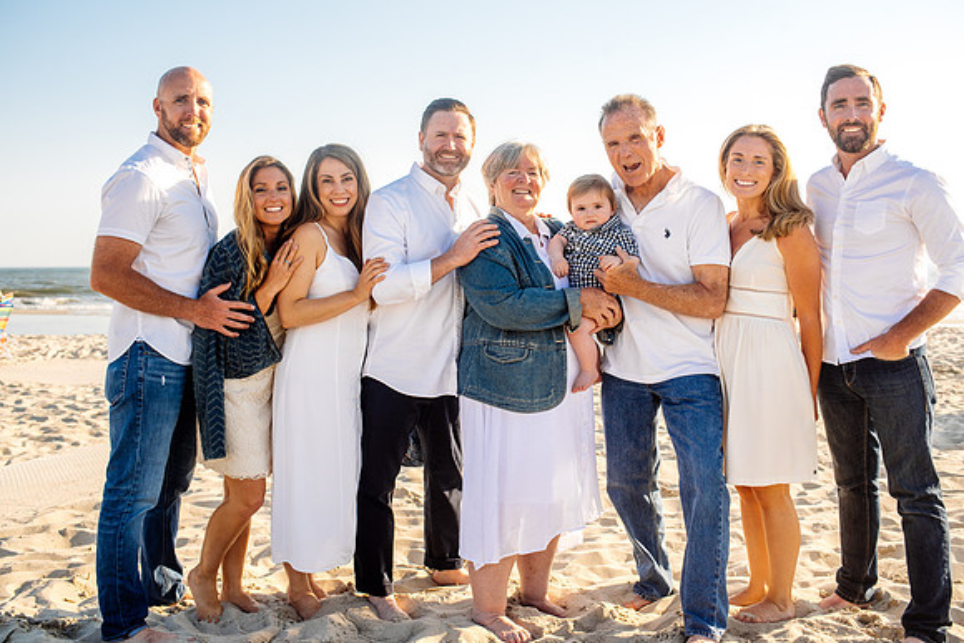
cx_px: 482
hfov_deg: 54.4
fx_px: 937
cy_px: 322
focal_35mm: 35
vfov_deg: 37.9
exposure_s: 1/500
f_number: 4.5
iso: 160
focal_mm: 35
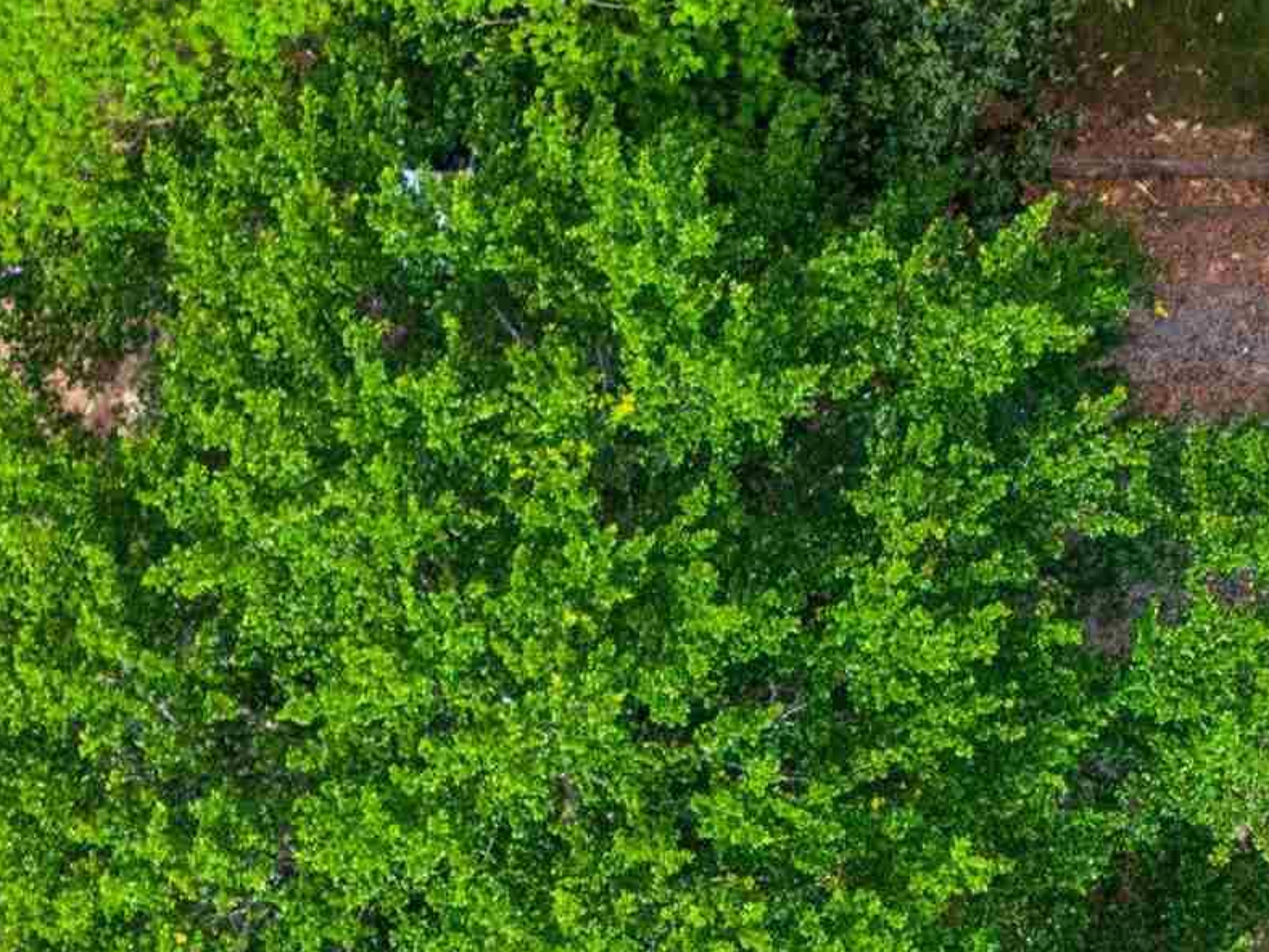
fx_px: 10008
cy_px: 618
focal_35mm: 273
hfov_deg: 7.1
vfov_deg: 5.4
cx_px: 2185
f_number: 2.8
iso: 100
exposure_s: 1/100
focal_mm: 19.4
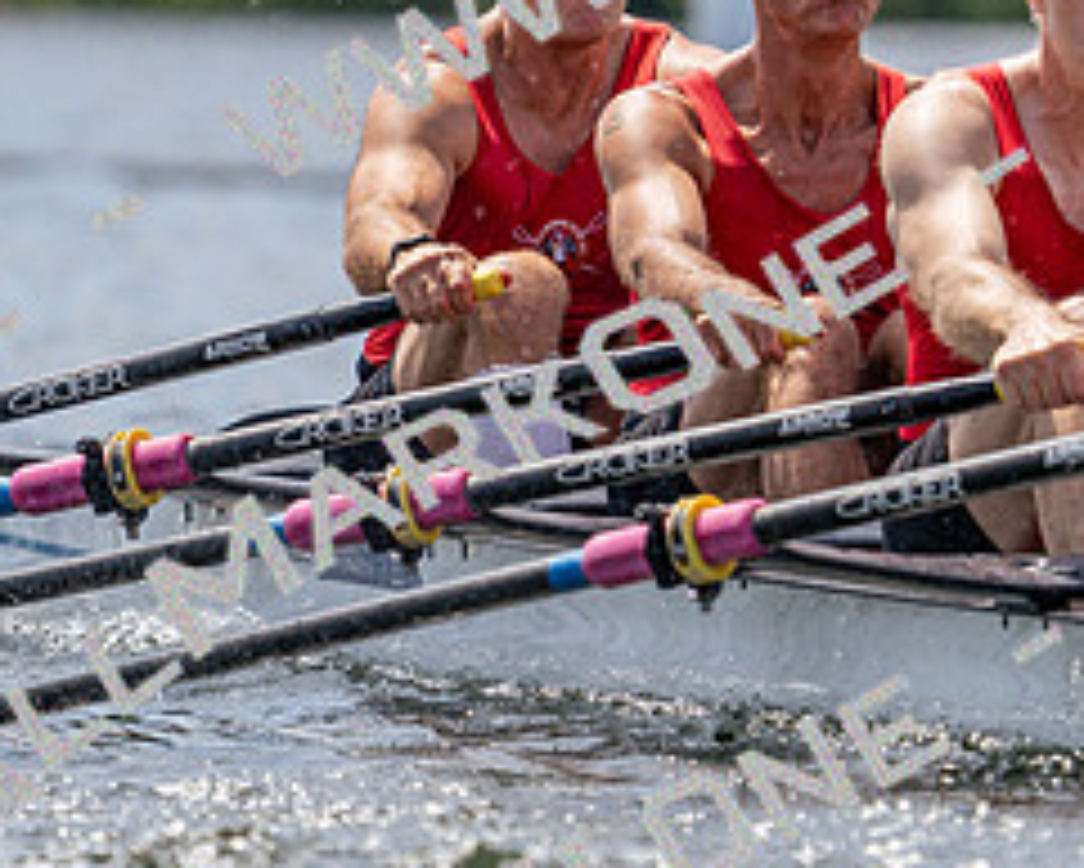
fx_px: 30555
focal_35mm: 952
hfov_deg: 2.0
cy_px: 191
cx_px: 774
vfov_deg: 1.6
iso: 320
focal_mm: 422
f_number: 6.3
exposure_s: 1/2000
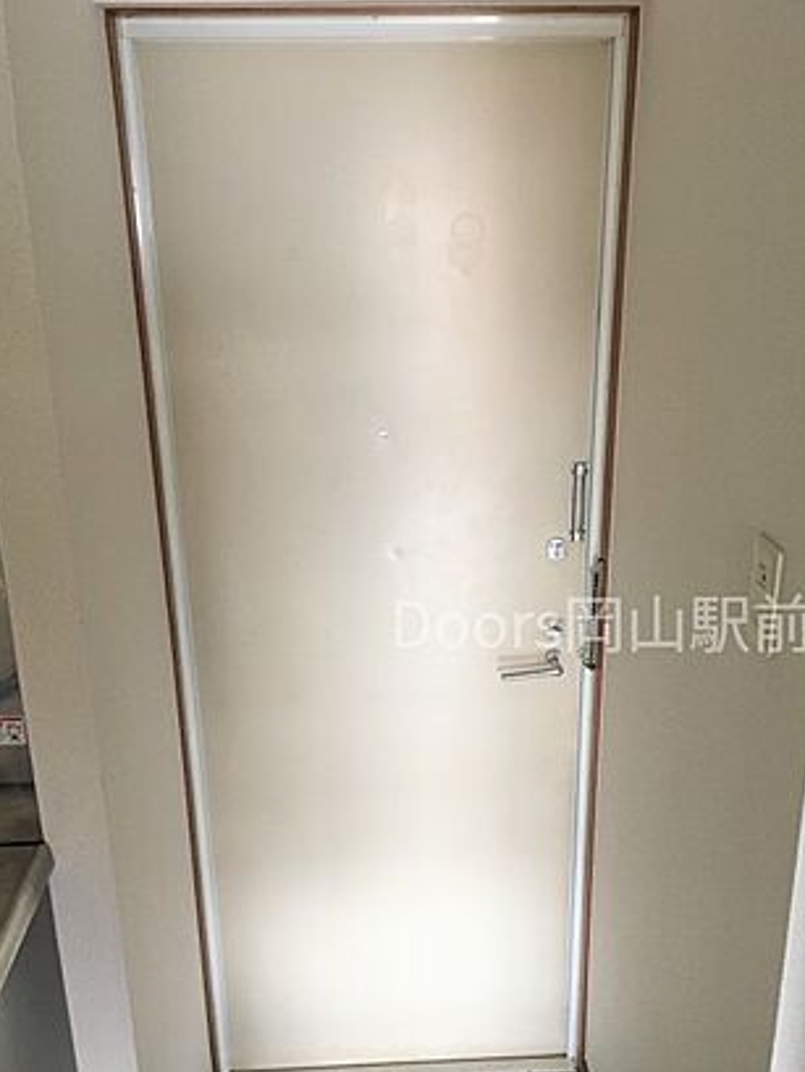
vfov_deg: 53.7
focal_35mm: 34
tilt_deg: -20.3
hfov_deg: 41.8
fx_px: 1054
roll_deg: +2.6
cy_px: 624
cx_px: 420
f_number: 2.2
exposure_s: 1/30
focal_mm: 4.15
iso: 125
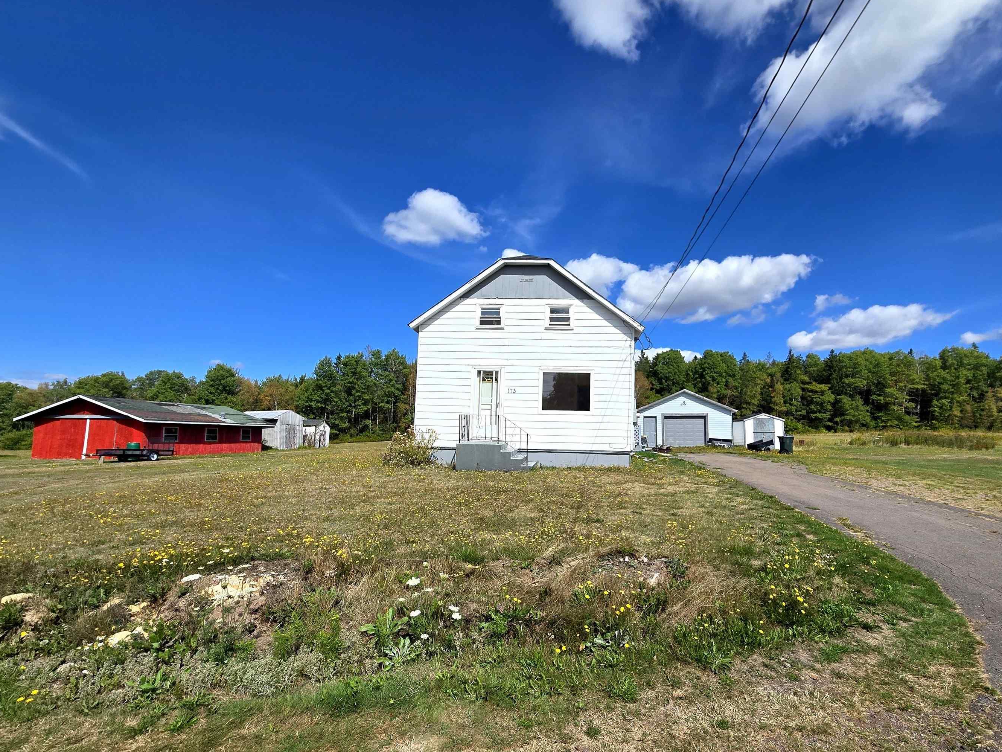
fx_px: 434
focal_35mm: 15
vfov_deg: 81.6
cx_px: 565
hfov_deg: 97.6
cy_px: 403
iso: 50
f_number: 2.2
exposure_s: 1/3168
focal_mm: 2.2
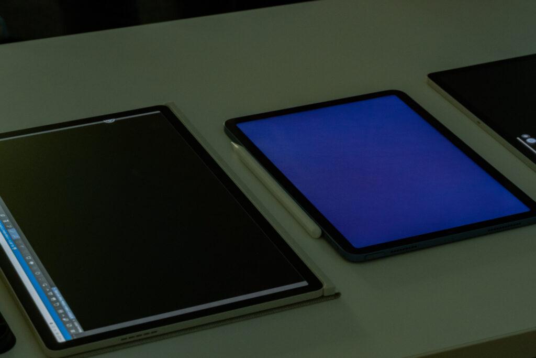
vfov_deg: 13.0
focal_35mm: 105
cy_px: 179
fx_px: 1563
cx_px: 268
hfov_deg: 19.5
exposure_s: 1/3
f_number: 14
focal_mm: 105
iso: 2500
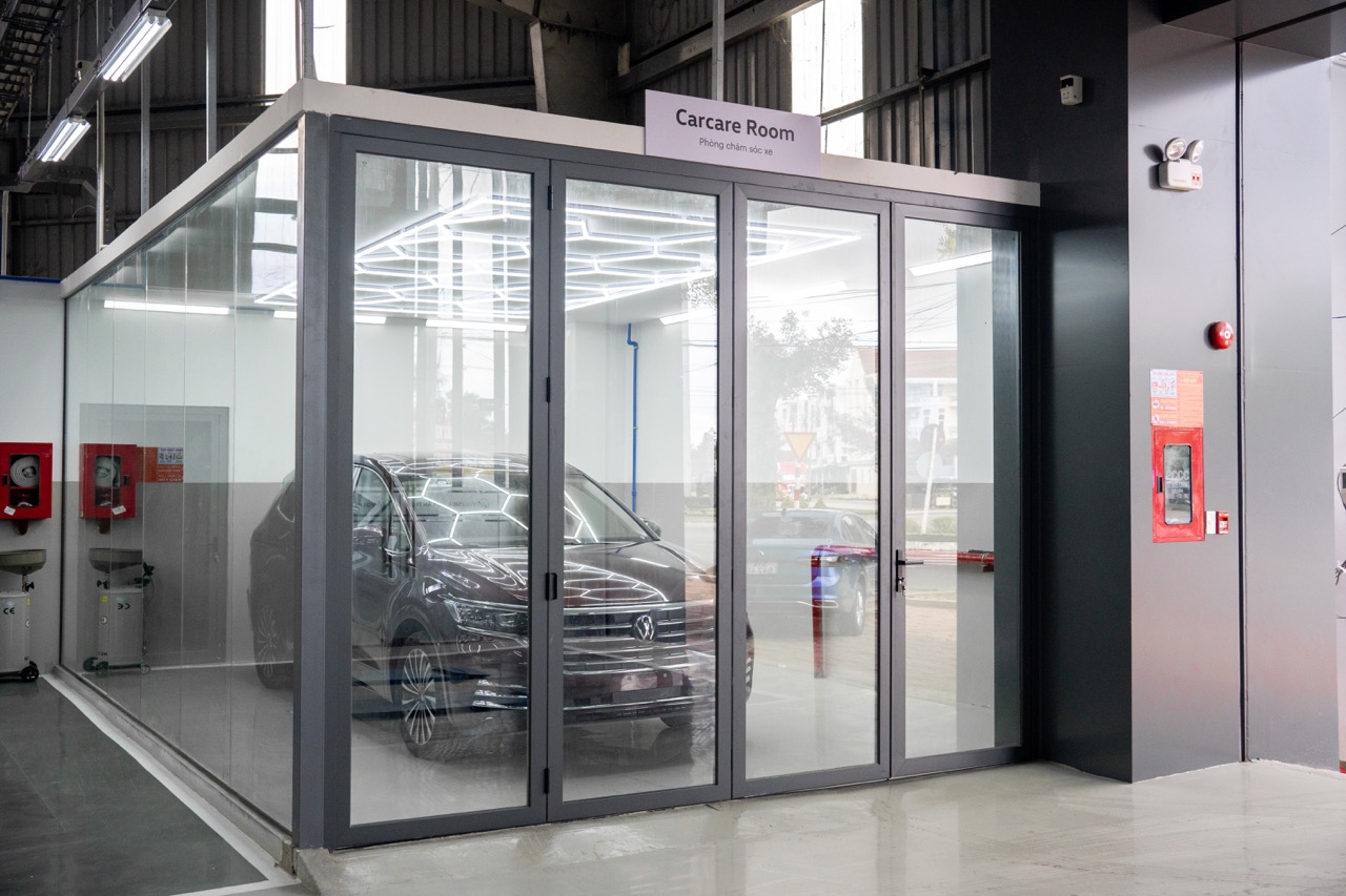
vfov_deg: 34.7
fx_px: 1435
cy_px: 448
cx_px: 673
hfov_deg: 50.2
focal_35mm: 38
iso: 1250
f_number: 4
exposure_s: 1/125
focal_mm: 25.6
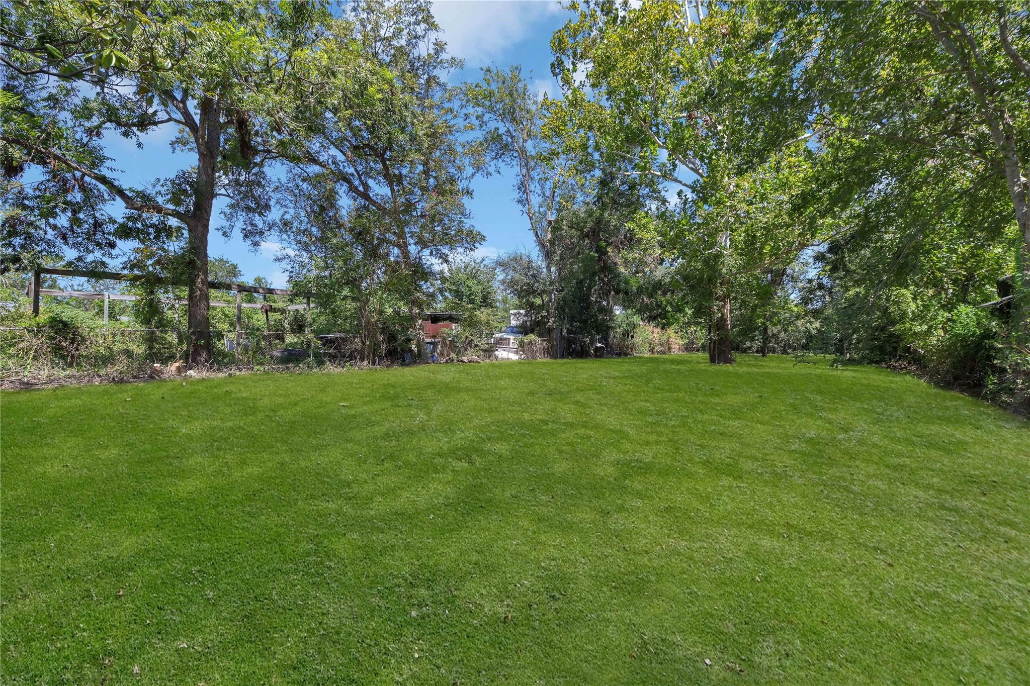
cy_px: 343
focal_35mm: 14
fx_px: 400
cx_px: 515
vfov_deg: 81.2
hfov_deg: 104.3
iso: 100
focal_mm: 14
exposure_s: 1/125
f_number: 8
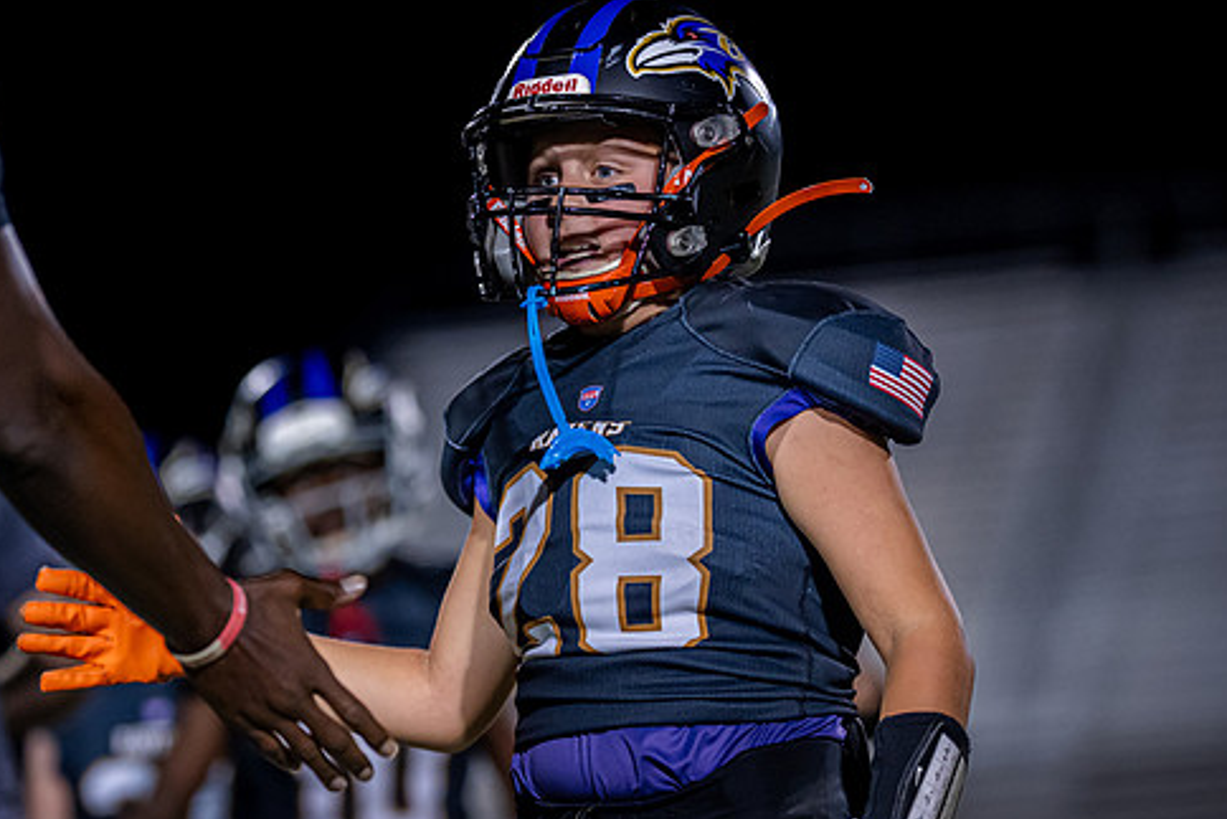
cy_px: 488
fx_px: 8557
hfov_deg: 8.2
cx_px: 476
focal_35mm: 251
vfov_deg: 5.5
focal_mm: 135
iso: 1600
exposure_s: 1/1250
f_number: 1.8
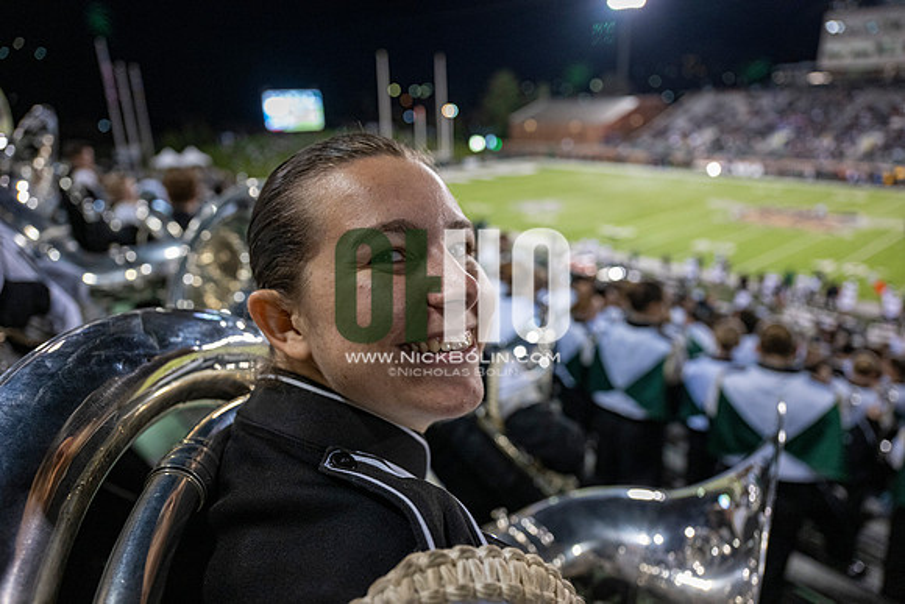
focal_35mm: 24
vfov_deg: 53.2
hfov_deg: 73.7
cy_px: 302
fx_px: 603
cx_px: 452
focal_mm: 24
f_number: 3.2
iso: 2000
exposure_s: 1/500
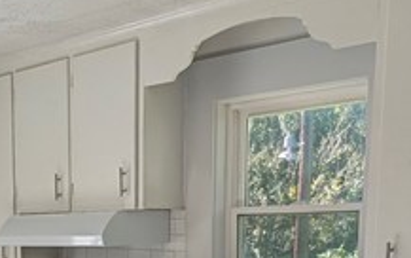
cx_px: 37
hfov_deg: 32.2
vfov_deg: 19.9
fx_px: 673
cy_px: 338
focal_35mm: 60
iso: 44
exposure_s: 1/450
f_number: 1.7
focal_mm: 2.02
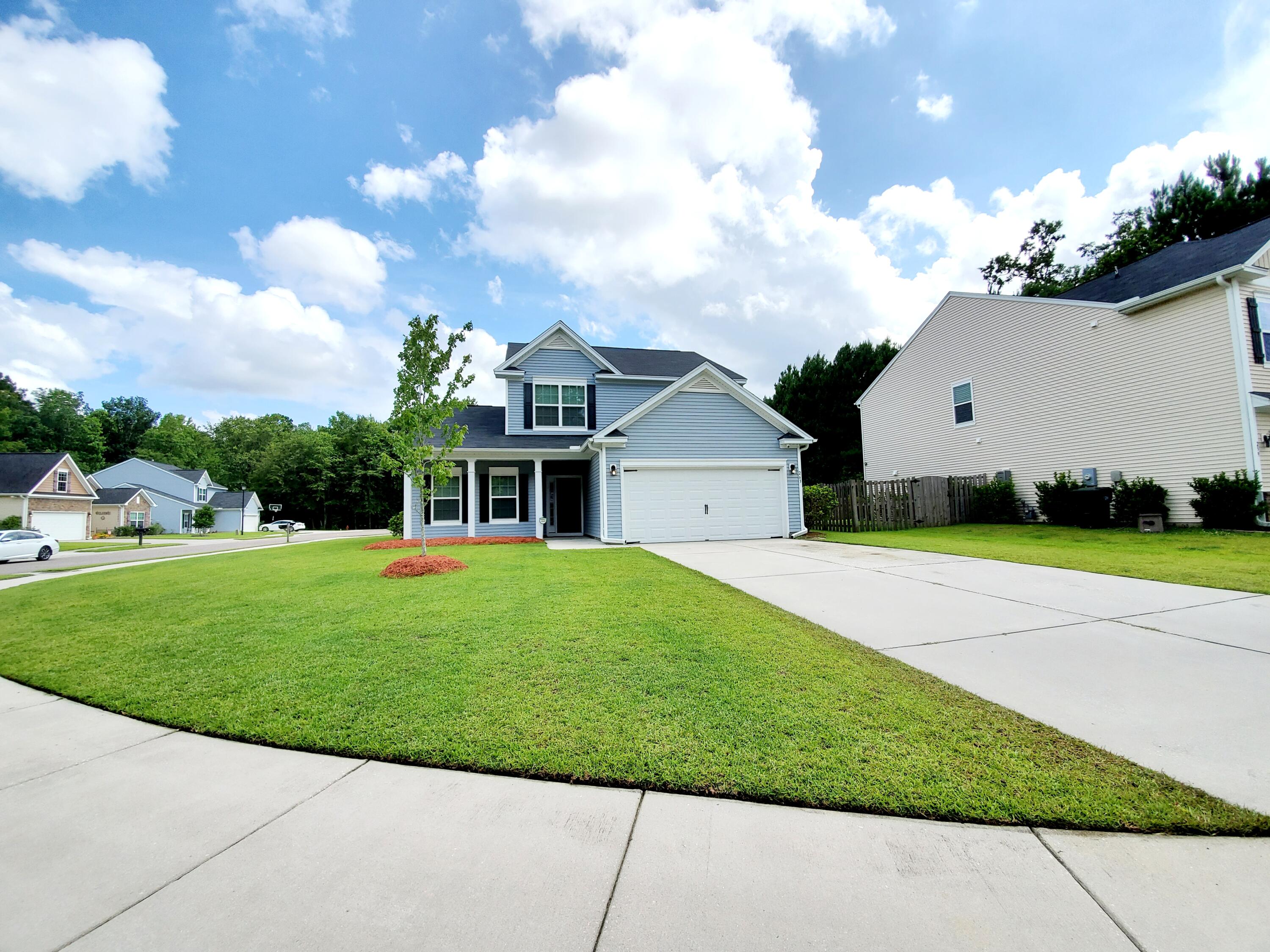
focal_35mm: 13
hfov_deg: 106.2
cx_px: 635
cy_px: 476
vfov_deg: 89.9
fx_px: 477
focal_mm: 1.8
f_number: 2.2
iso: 50
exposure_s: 1/1429
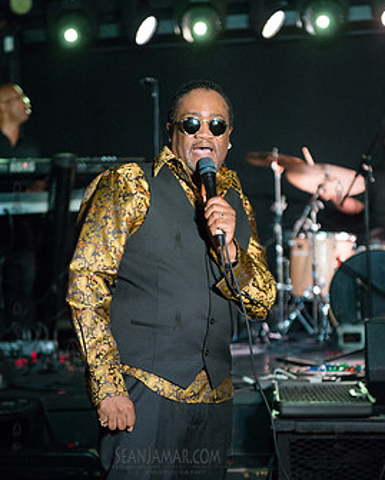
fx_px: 1253
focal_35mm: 88
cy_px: 316
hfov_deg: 17.5
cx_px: 177
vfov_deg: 21.7
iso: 3200
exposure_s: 1/320
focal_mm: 70
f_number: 2.8
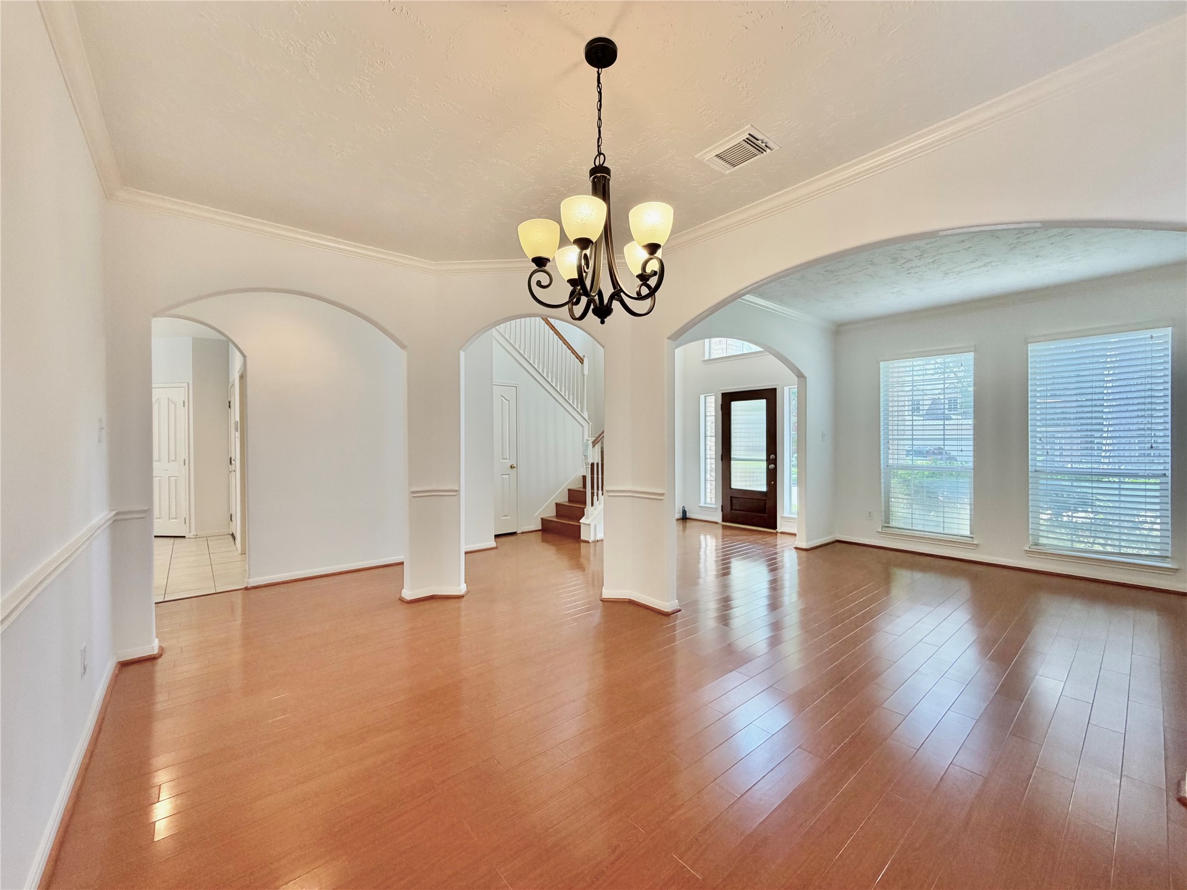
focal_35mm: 14
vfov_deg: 85.7
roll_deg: +0.6
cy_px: 445
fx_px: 480
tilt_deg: -0.1
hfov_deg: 102.1
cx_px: 594
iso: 160
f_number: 2.2
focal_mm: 2.22
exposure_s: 1/120
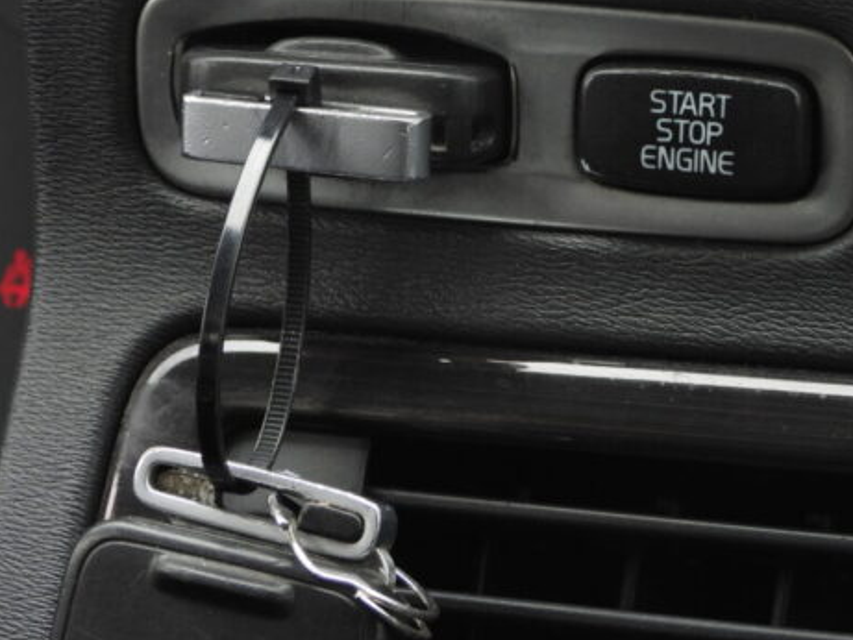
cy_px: 235
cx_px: 538
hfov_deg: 12.2
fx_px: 3993
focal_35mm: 162
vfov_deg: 9.2
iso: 160
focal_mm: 18.9
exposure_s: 1/60
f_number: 4
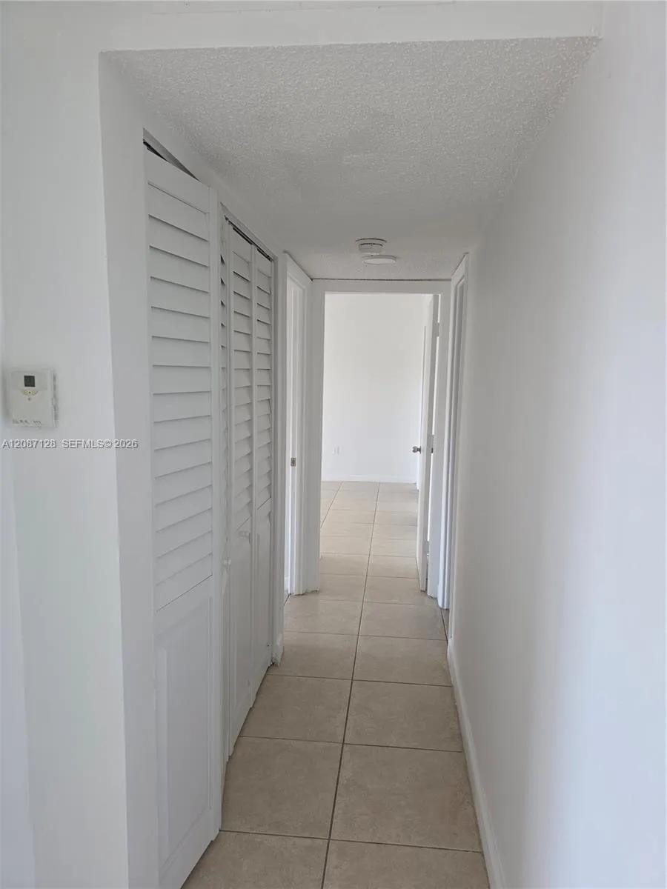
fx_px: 591
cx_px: 334
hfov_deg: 58.9
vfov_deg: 73.9
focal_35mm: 23
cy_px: 444
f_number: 1.7
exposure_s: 1/180
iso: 125
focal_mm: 6.3
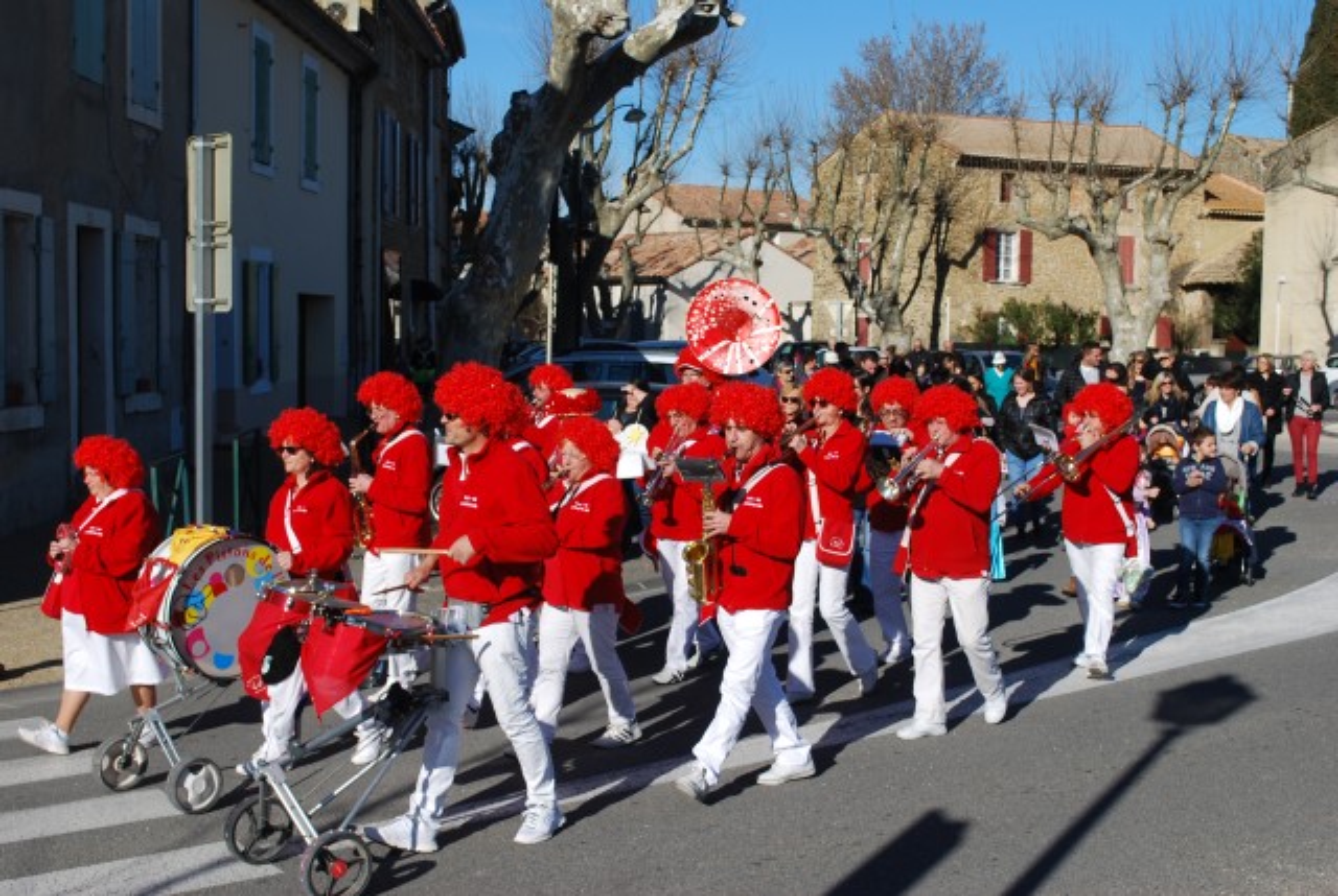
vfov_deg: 28.2
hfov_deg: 41.1
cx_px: 669
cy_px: 448
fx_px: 1787
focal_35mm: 48
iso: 100
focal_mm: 32
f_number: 8
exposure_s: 1/250
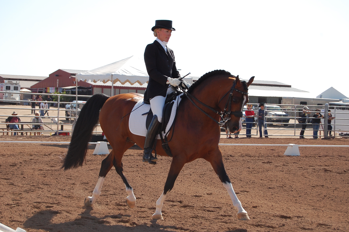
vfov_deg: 15.6
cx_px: 170
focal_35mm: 88
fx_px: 848
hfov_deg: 23.3
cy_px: 122
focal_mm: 55
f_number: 5.6
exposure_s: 1/1000
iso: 320
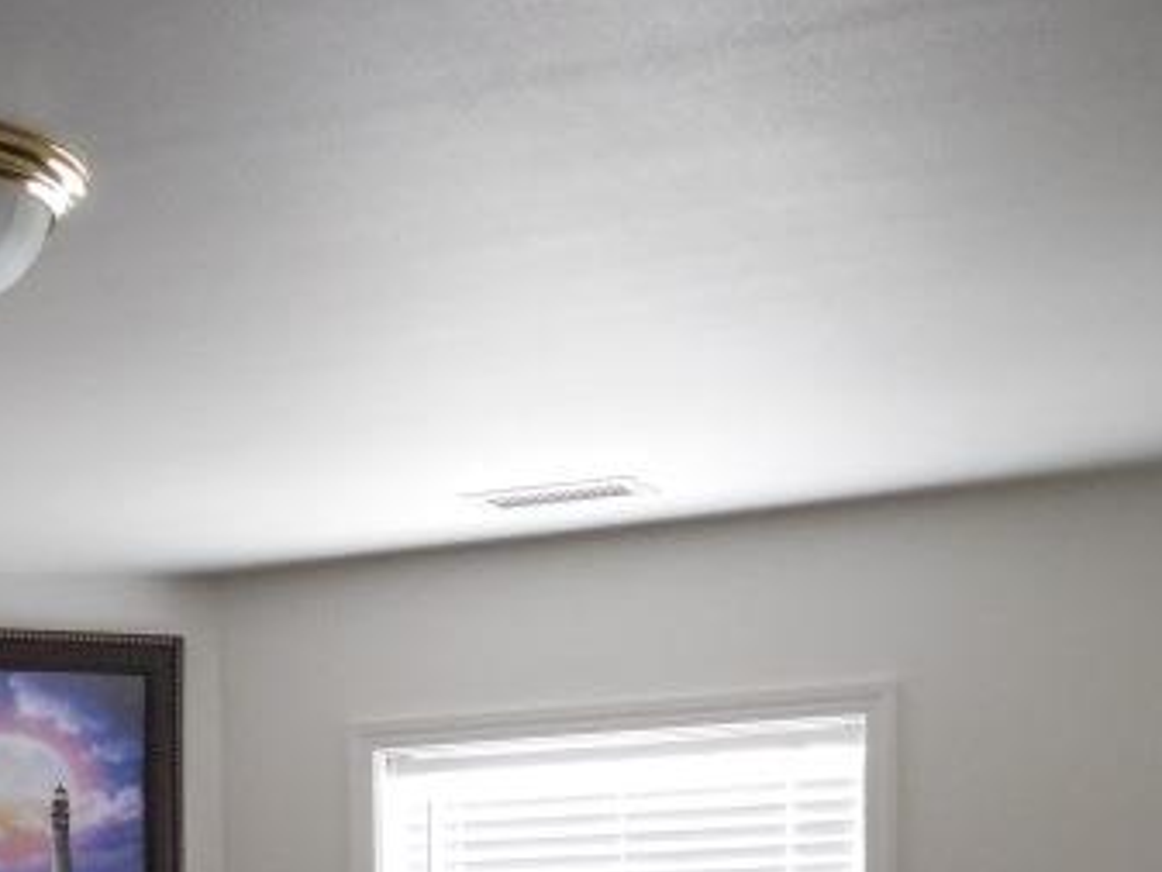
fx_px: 2552
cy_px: 1317
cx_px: 290
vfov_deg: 17.4
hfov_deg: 25.3
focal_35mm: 76
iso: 400
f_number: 3.3
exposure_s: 1/13
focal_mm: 4.5
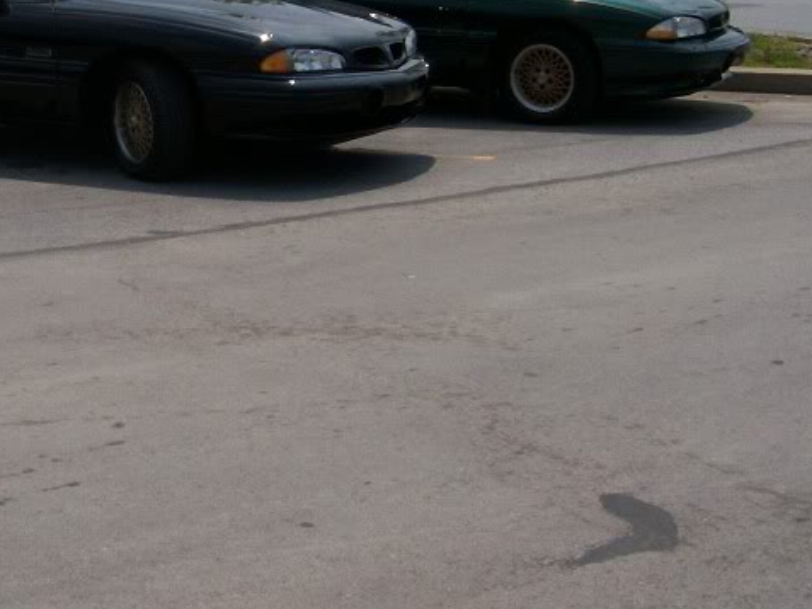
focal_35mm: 73
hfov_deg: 26.2
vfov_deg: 19.9
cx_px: 170
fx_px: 1713
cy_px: 100
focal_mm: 5.6
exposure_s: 1/903
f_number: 5.1
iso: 80
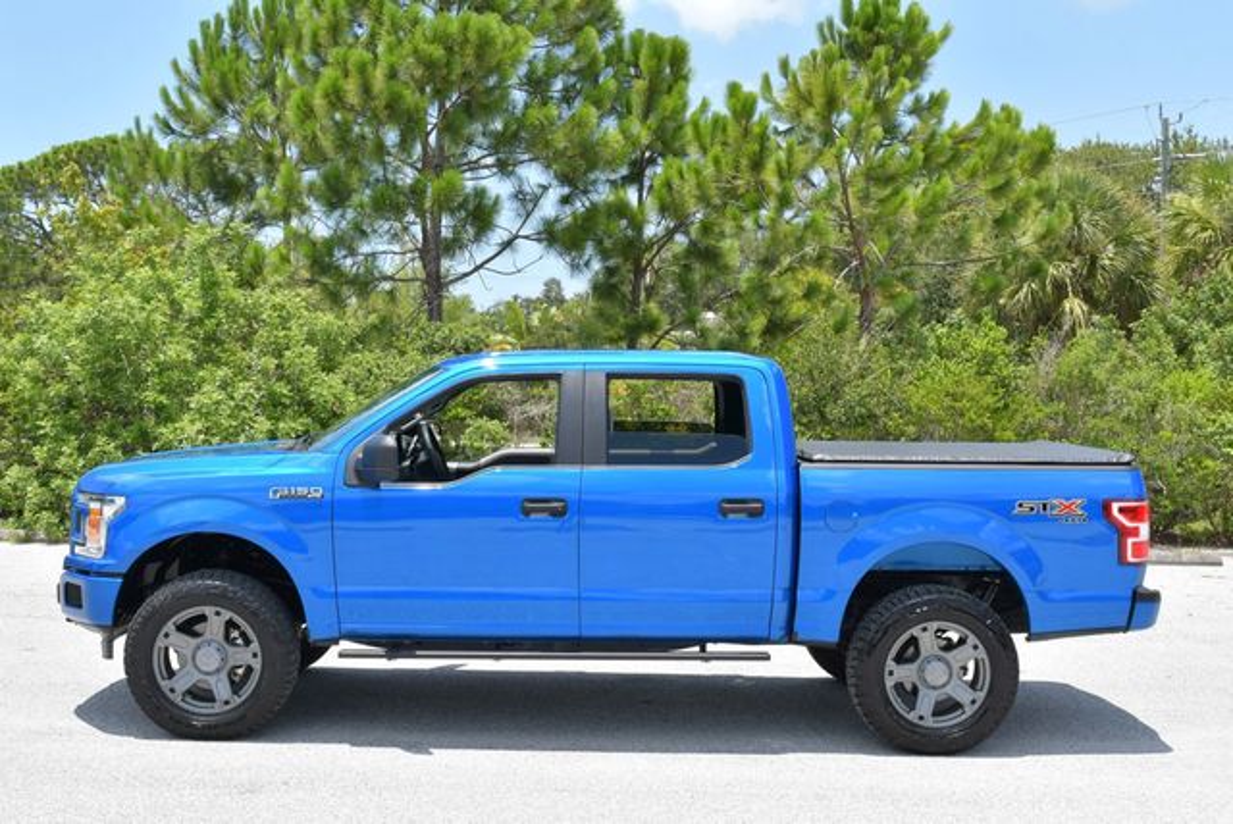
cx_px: 616
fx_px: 1508
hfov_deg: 44.5
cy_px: 412
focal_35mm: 44
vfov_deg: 30.6
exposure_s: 1/250
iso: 180
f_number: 8
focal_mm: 22
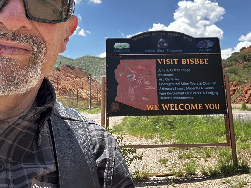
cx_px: 138
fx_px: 304
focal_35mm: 42
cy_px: 18
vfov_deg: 32.6
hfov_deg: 44.7
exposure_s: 1/541
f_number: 1.9
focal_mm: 2.69
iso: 25
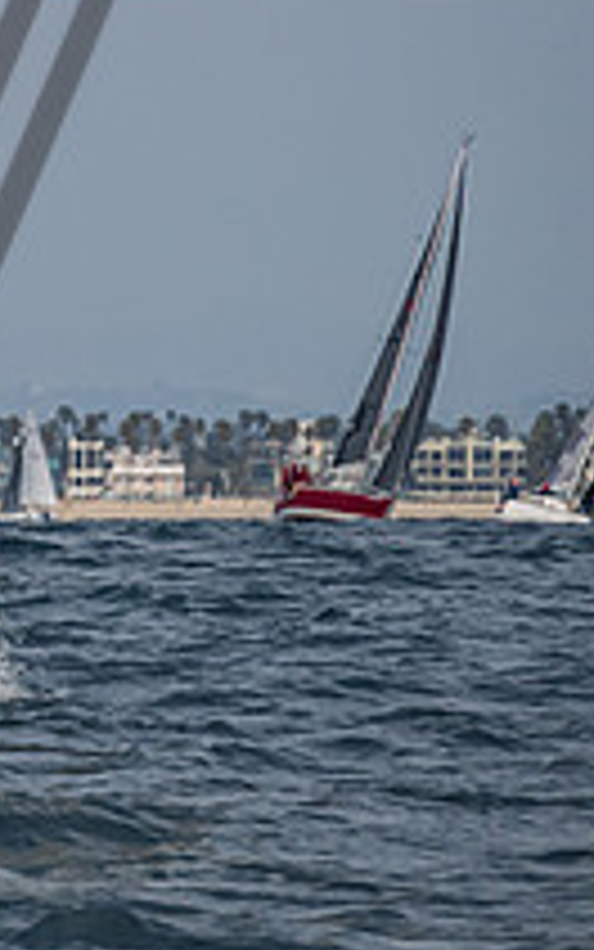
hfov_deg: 1.8
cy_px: 45
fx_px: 18533
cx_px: -677
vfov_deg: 2.9
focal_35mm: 716
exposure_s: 1/1250
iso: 250
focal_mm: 200
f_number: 6.3
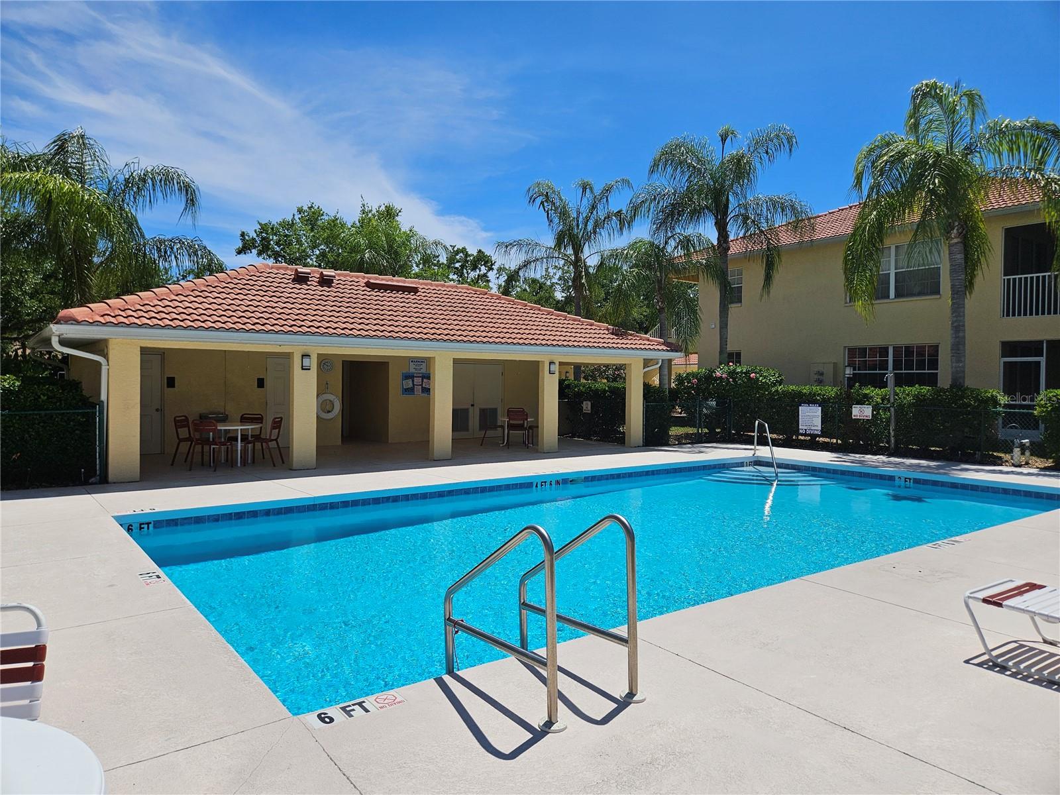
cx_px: 530
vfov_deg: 58.9
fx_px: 704
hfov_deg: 73.9
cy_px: 398
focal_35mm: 23
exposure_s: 1/4361
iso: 25
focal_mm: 5.4
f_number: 1.8
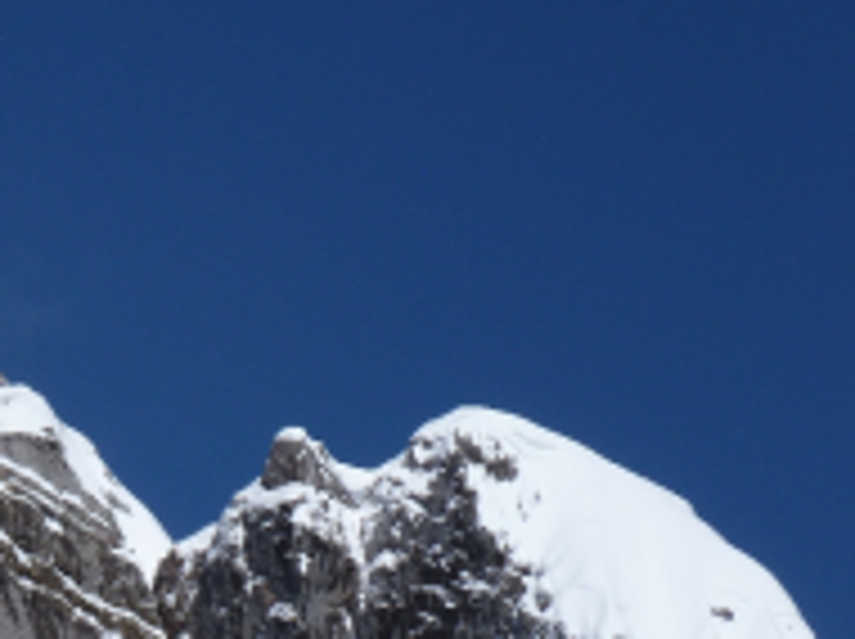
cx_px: 68
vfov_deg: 4.0
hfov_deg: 5.3
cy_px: 522
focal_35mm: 374
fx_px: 9226
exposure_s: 1/1000
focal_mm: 35.2
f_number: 5.5
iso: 100
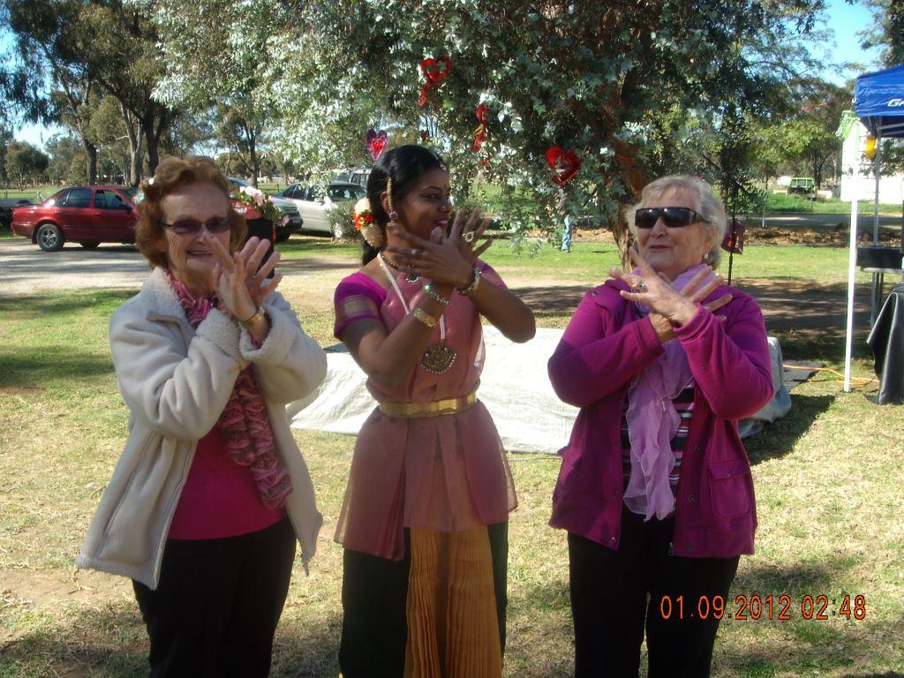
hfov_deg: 49.0
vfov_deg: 37.7
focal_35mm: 38
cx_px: 452
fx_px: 992
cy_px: 339
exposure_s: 1/123
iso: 64
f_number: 5.7
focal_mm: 6.4
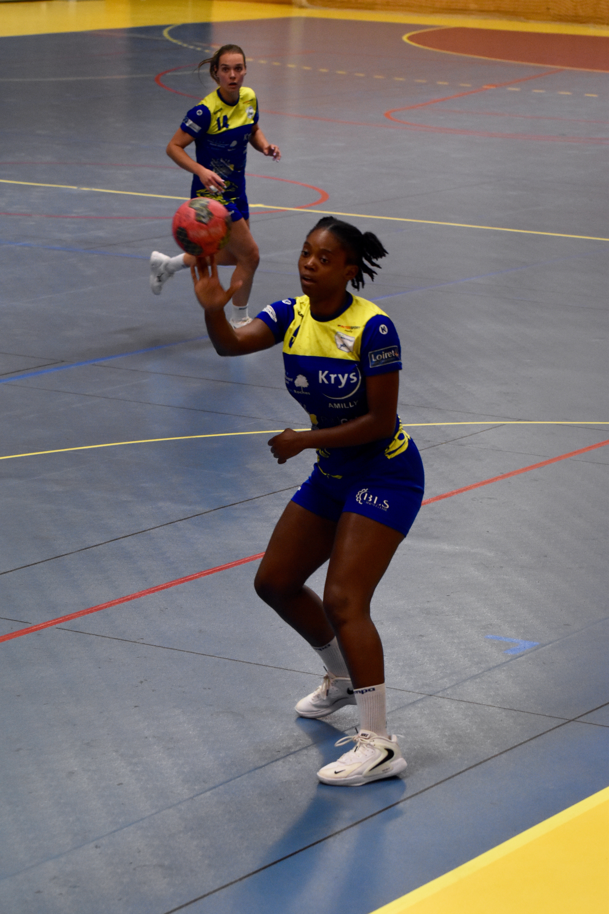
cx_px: 304
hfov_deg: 10.6
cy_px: 457
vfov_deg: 15.9
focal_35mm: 129
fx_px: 3273
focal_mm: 86
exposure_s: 1/320
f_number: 4.5
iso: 3200
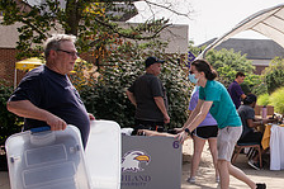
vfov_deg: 16.4
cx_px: 337
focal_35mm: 83
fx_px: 654
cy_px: 105
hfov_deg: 22.6
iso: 160
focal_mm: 32
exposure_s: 1/400
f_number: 6.3
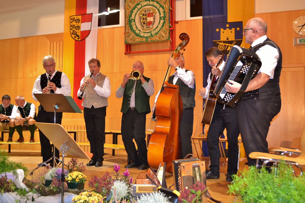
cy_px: 102
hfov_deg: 53.1
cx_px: 152
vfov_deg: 36.9
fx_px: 305
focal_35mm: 36
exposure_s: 1/60
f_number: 4
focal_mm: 24
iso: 2200
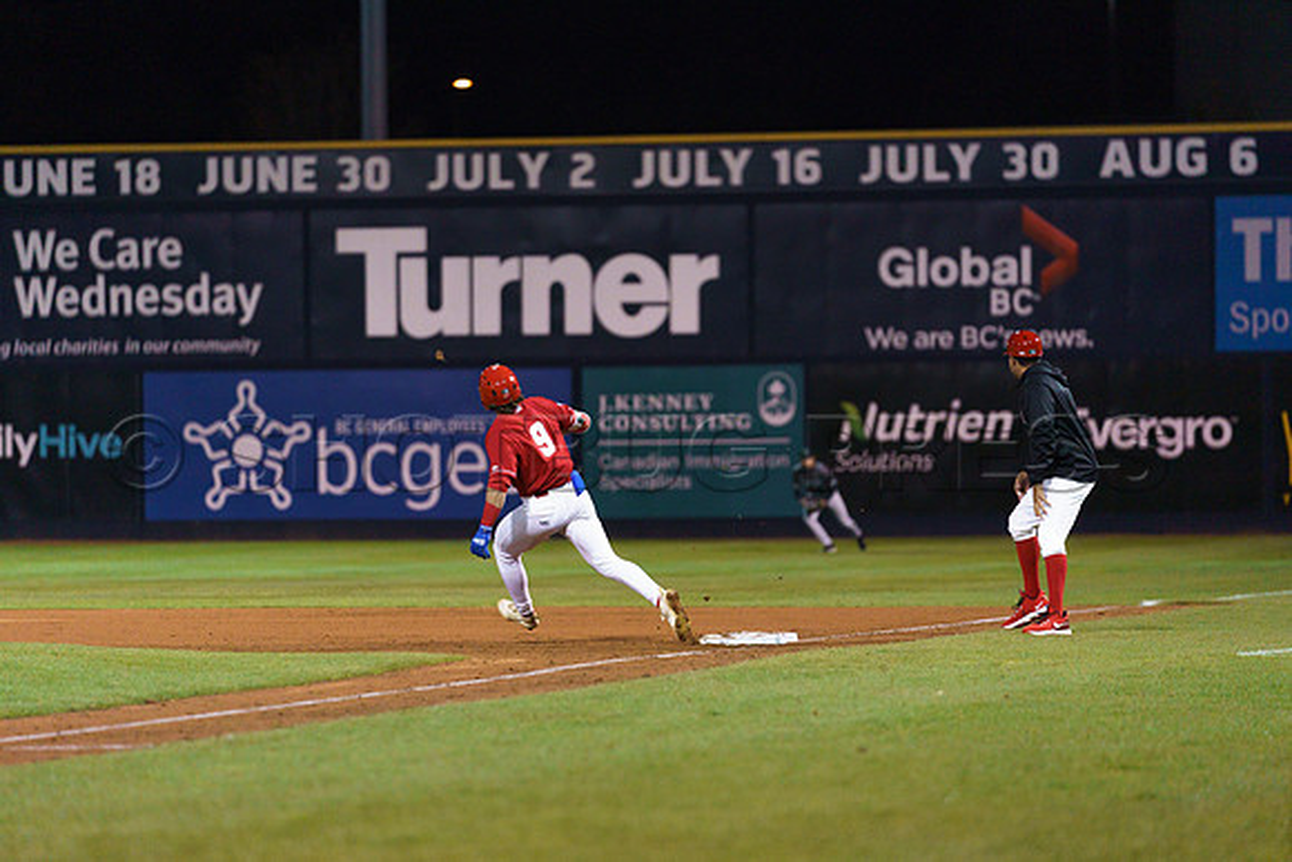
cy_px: 431
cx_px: 646
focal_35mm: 200
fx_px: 7179
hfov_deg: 10.3
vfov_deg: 6.9
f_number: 3.2
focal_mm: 200
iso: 2000
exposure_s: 1/1000
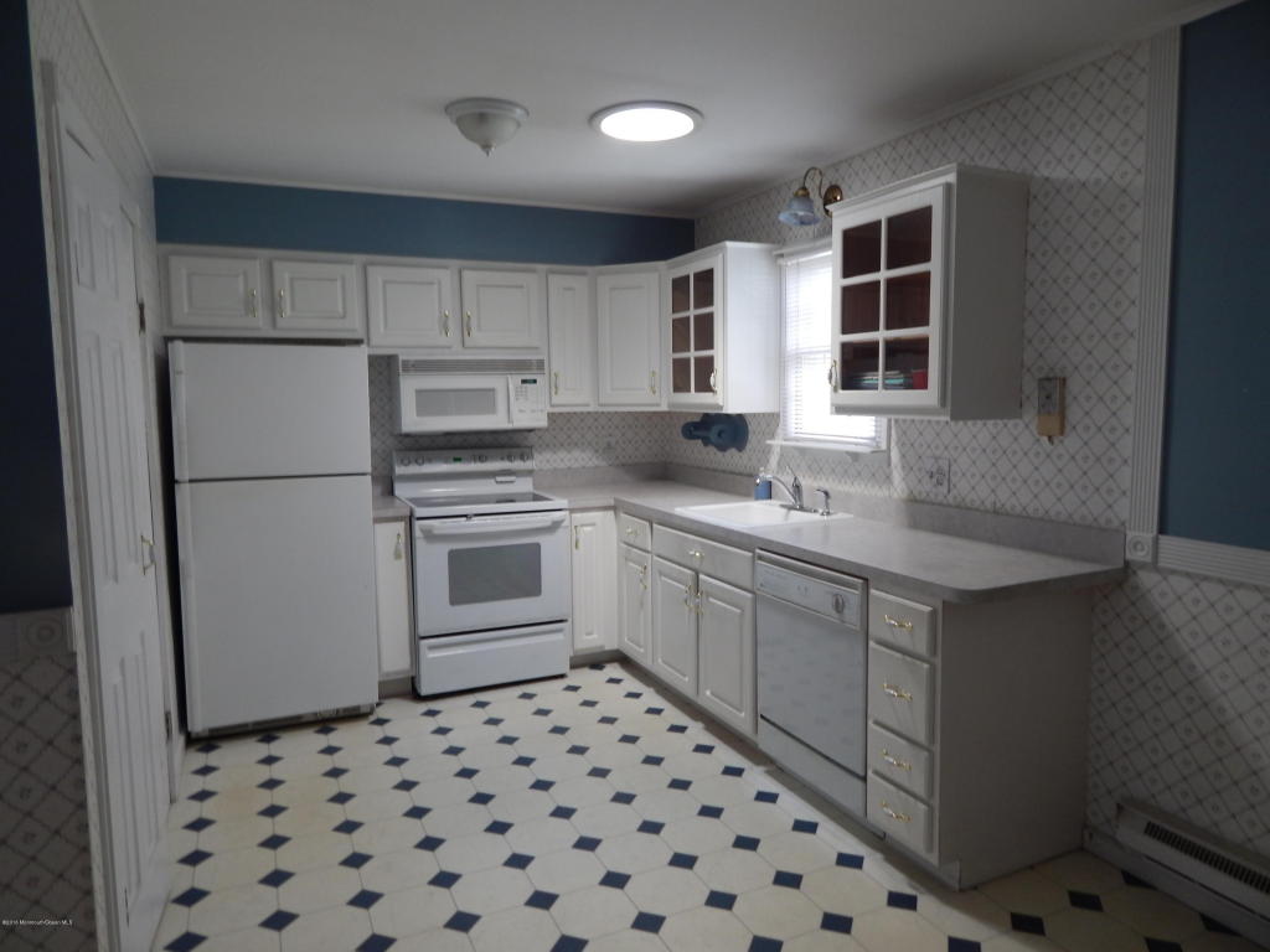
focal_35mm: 23
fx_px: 844
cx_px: 635
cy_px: 476
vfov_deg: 58.9
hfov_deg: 73.9
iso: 125
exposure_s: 1/30
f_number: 3
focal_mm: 4
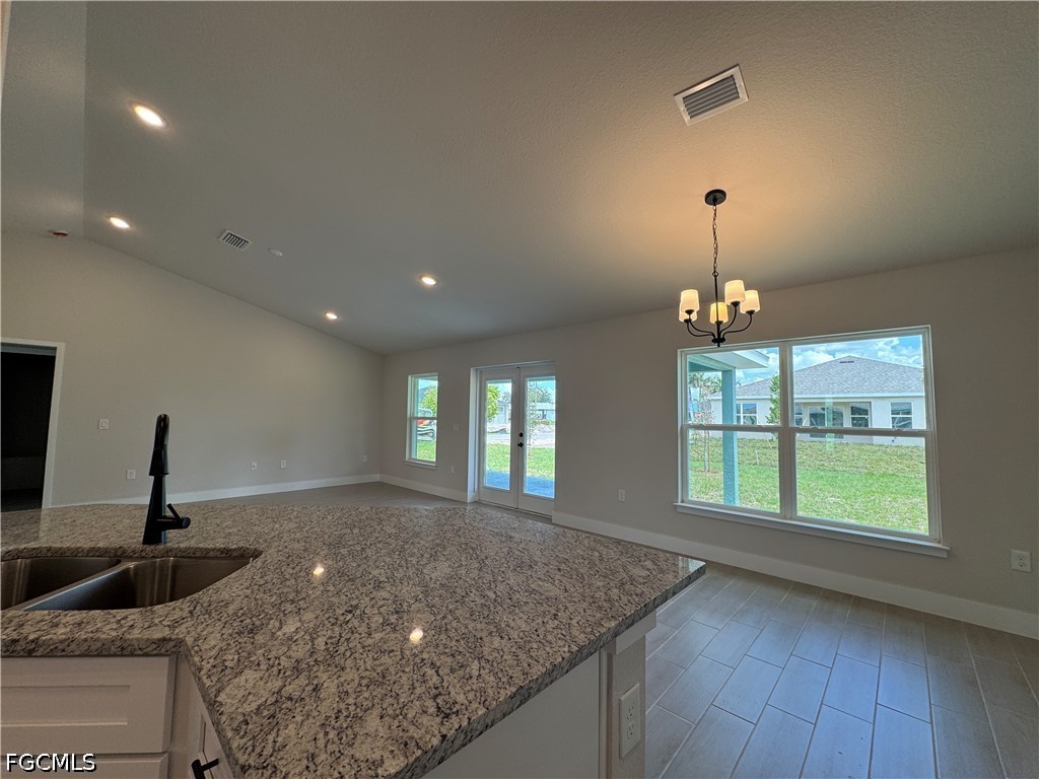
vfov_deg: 85.7
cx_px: 520
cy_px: 390
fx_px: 420
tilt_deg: +4.3
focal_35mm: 14
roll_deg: -0.5
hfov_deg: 102.1
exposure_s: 1/120
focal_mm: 2.22
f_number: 2.2
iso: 50
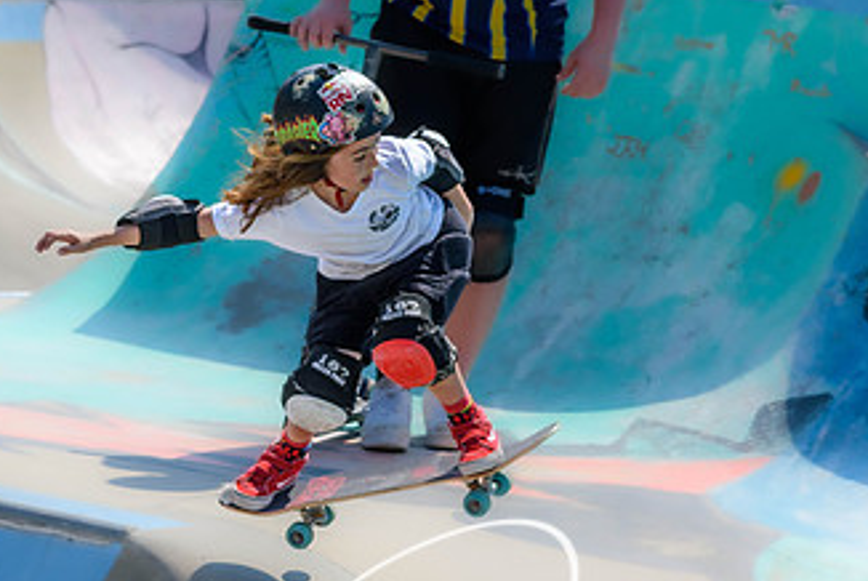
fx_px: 8688
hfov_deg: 5.7
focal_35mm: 360
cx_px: 200
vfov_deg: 3.8
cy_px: 417
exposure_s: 1/800
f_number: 7.1
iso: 200
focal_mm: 135
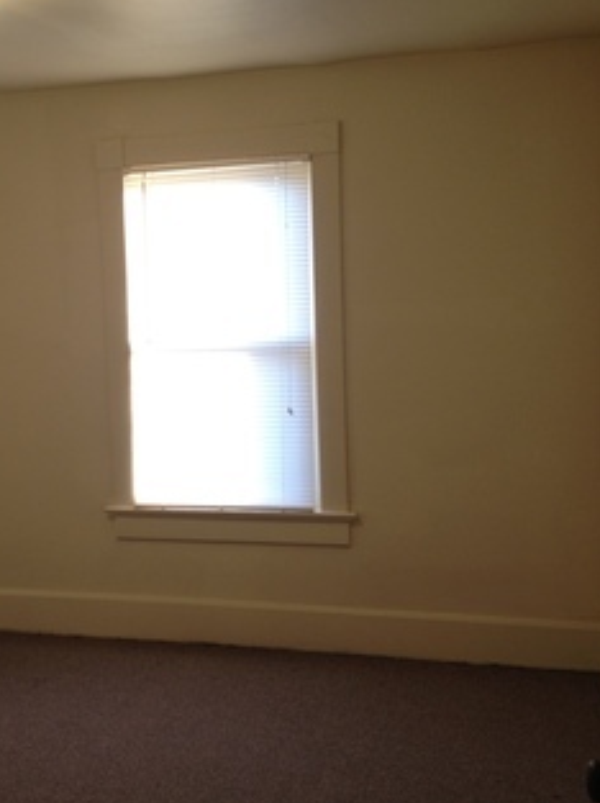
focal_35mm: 56
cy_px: 416
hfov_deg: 25.6
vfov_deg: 34.4
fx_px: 1297
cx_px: 129
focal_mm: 4.28
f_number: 2.4
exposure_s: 1/24
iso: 64
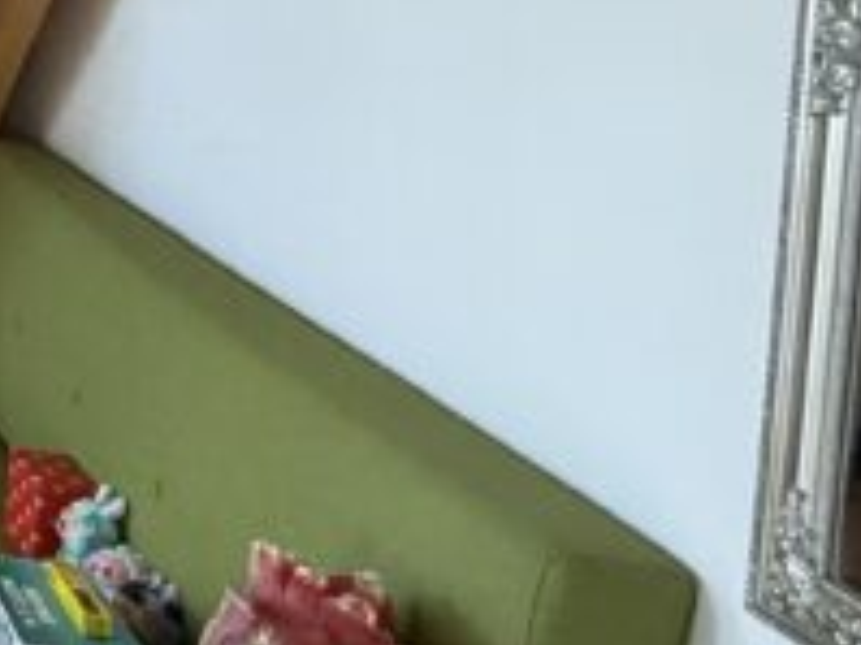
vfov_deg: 25.3
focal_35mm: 54
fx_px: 1342
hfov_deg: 22.7
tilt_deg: -4.4
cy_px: -39
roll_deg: -0.7
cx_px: -640
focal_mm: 2.22
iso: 320
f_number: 2.2
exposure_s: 1/95
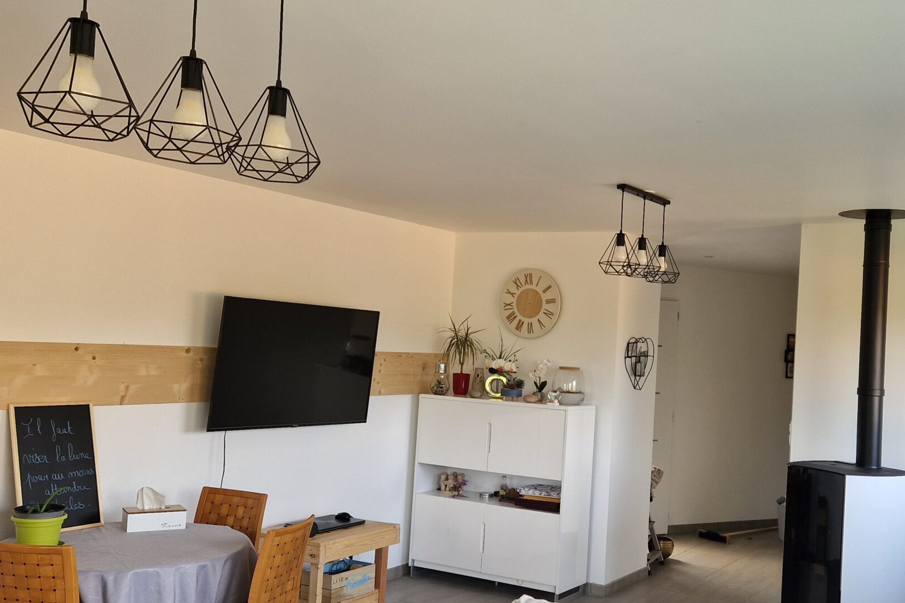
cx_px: 578
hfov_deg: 50.1
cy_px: 331
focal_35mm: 38
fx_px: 955
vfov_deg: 35.0
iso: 80
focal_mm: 5.4
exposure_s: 1/180
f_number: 1.8
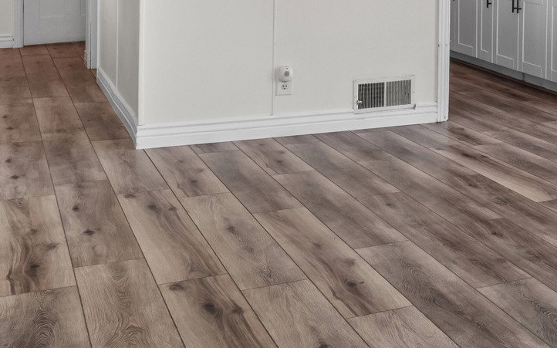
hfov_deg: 26.7
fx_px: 937
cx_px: 763
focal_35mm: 62
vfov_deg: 19.8
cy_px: -68
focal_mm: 17.5
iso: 500
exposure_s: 1/8
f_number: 8
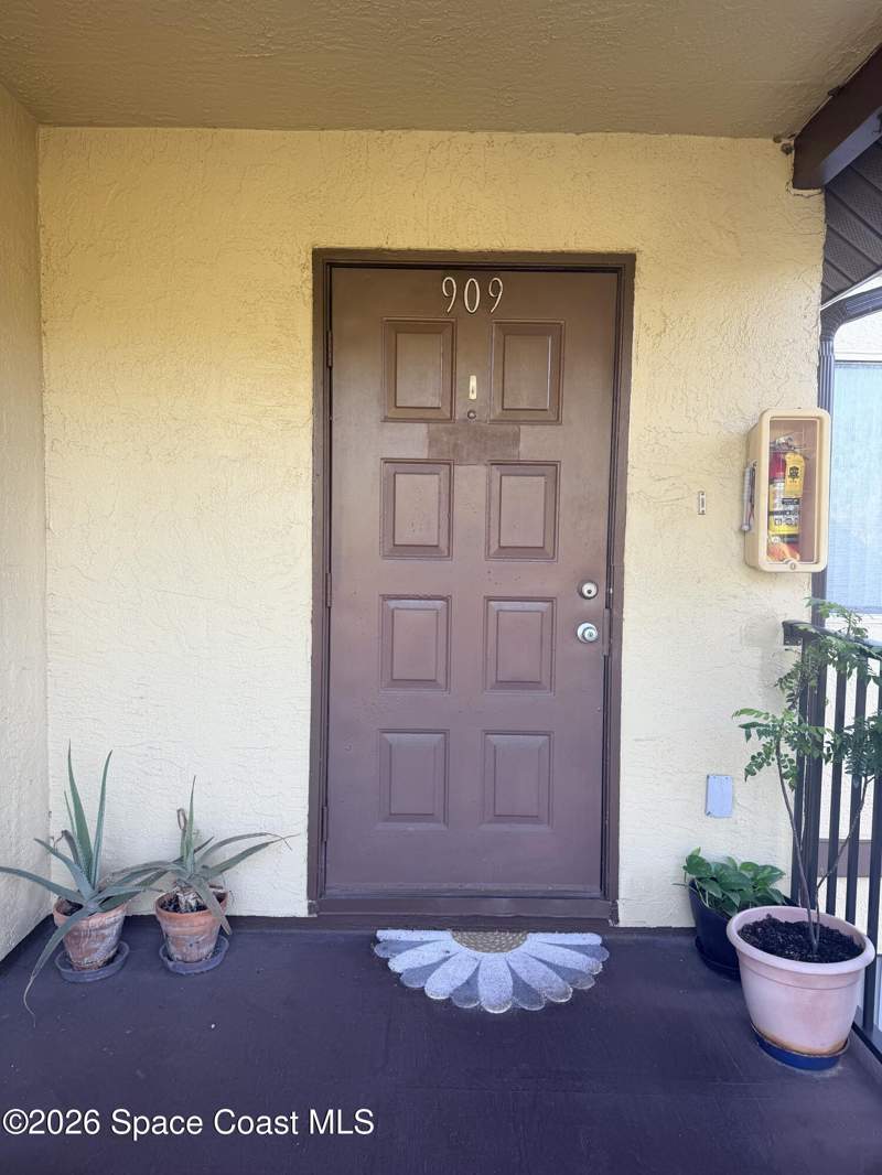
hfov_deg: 56.8
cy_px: 588
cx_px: 441
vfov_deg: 71.6
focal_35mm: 24
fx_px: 815
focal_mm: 6.76
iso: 80
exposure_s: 1/121
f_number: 1.78
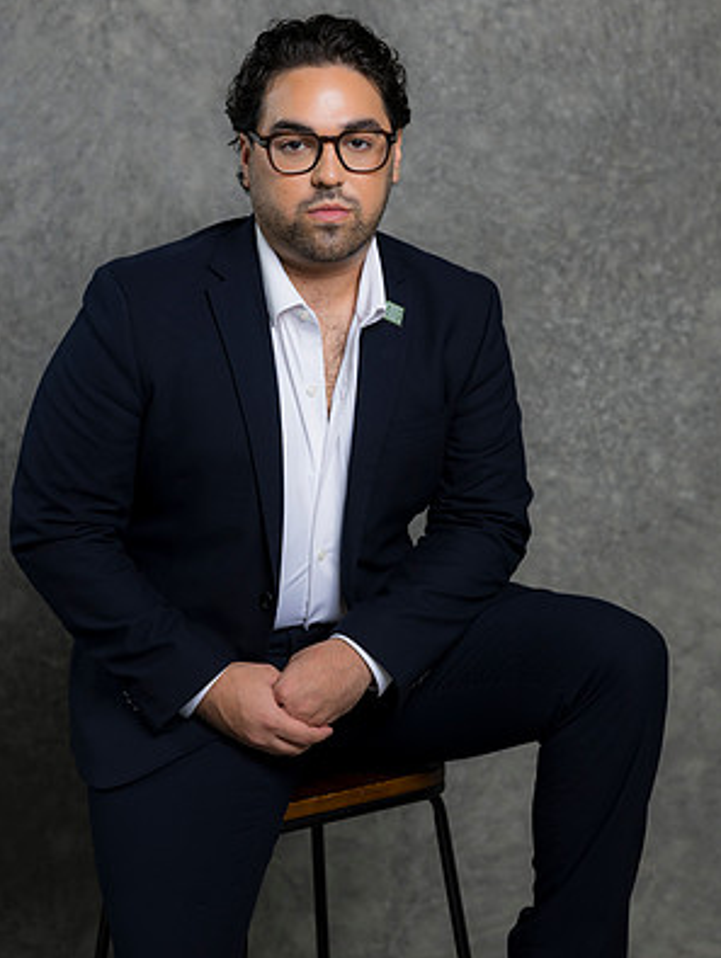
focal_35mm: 93
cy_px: 458
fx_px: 2579
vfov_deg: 21.1
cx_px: 362
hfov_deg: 15.9
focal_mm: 85
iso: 125
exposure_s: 1/200
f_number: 5
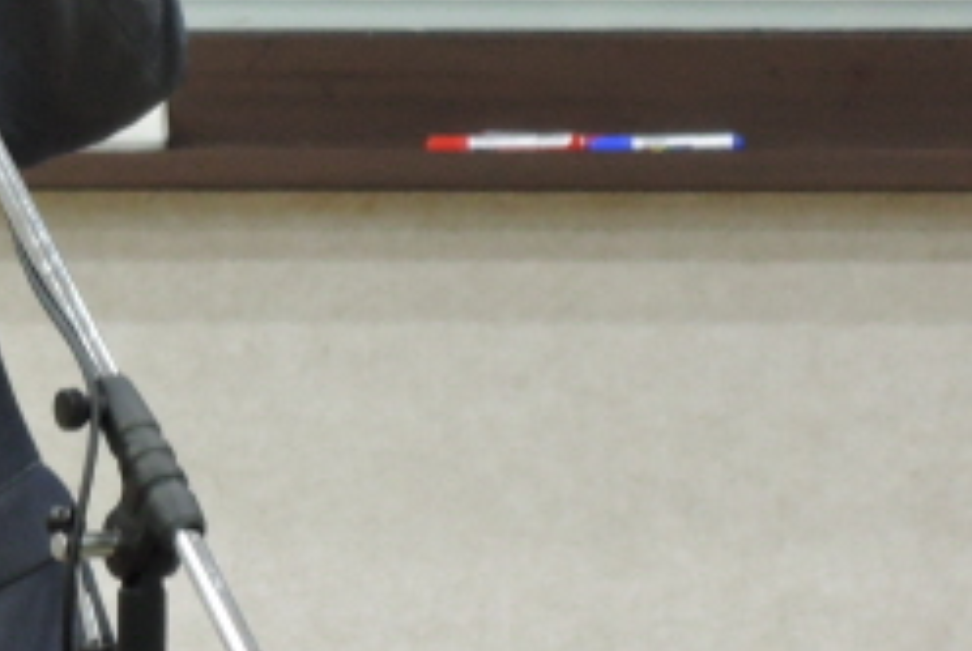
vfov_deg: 3.4
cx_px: -431
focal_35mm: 402
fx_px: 10867
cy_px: -39
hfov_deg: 5.1
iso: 450
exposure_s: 1/15
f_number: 5.6
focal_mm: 25.5
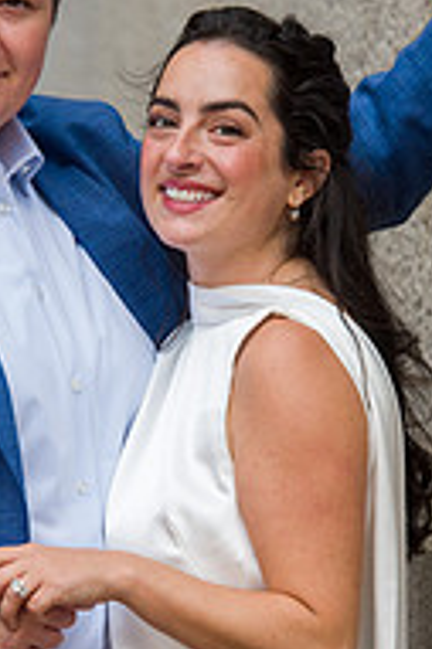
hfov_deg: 3.6
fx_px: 6798
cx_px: 65
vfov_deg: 5.5
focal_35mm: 377
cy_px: 370
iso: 800
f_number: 5
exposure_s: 1/320
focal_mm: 160
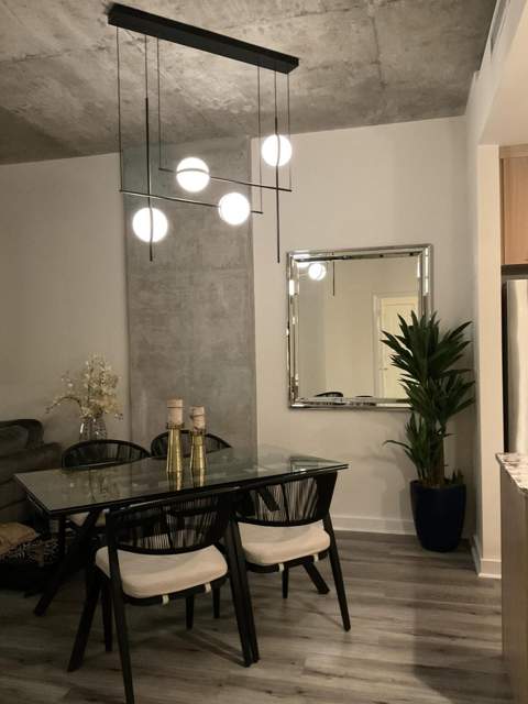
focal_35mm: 29
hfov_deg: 48.2
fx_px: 590
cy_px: 352
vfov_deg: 61.7
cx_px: 264
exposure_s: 1/24
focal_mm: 3
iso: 500
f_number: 1.8
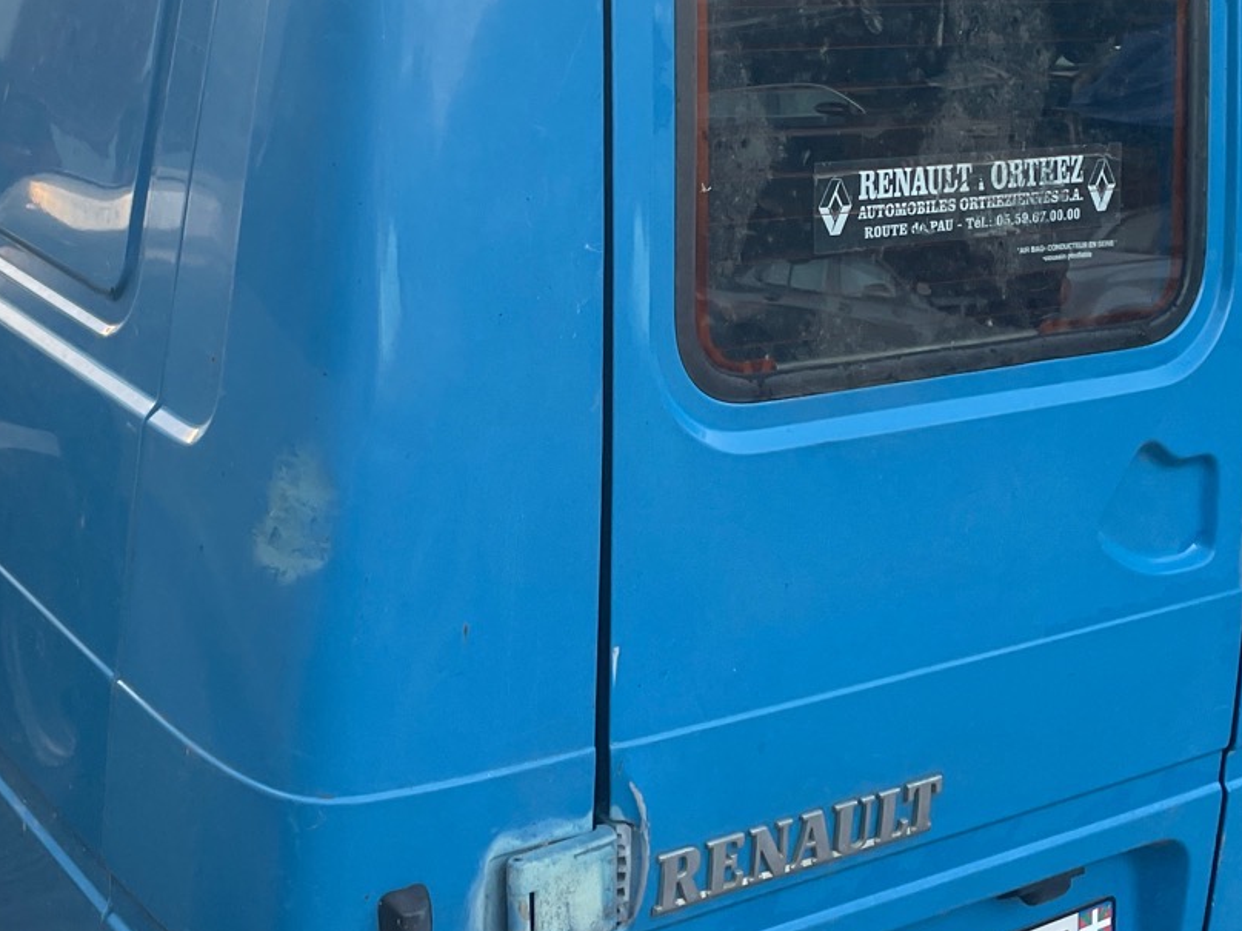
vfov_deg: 25.0
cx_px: 593
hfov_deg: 33.2
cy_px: 269
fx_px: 2081
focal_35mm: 58
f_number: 1.6
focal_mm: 4.2
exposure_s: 1/121
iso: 80
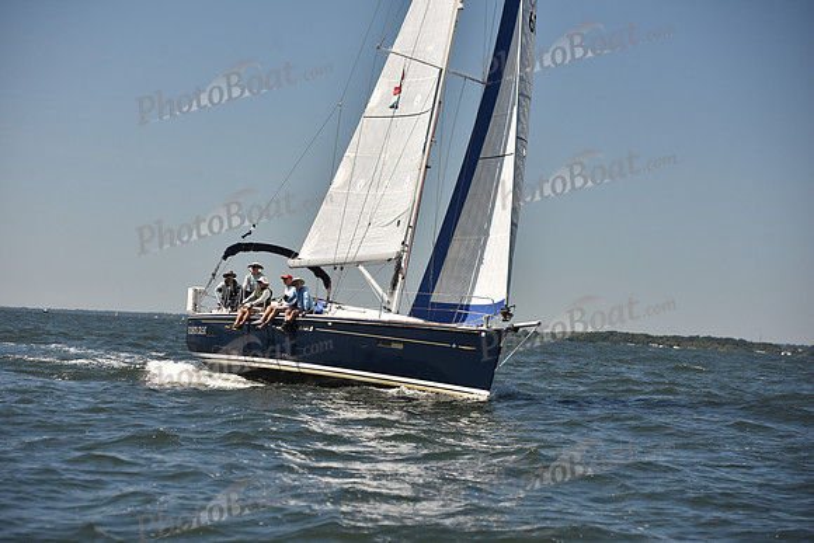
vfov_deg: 13.7
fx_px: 2262
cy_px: 272
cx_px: 407
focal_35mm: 100
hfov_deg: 20.4
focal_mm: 100
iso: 250
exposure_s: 1/1250
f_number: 4.5
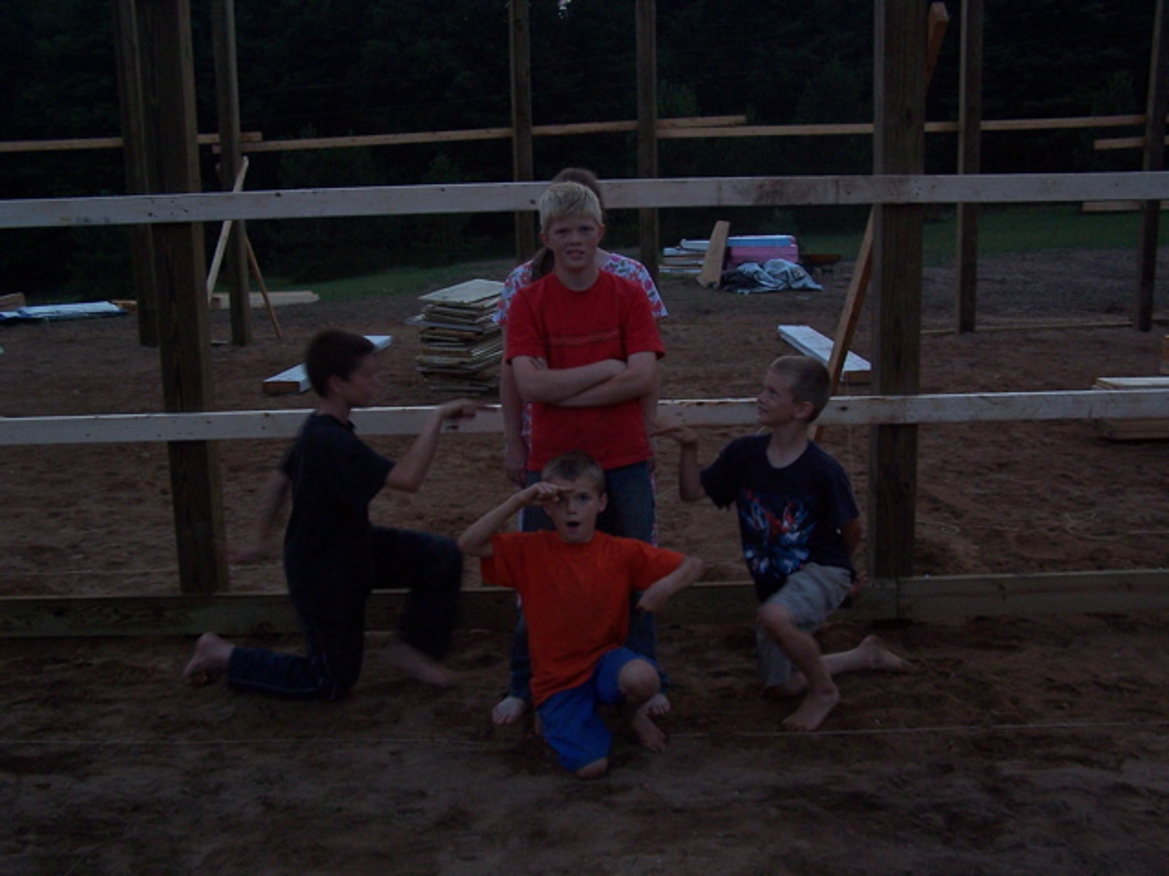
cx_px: 584
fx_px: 1283
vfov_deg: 37.7
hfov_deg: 49.0
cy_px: 438
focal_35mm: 38
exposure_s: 1/8
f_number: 2.8
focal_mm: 6.3
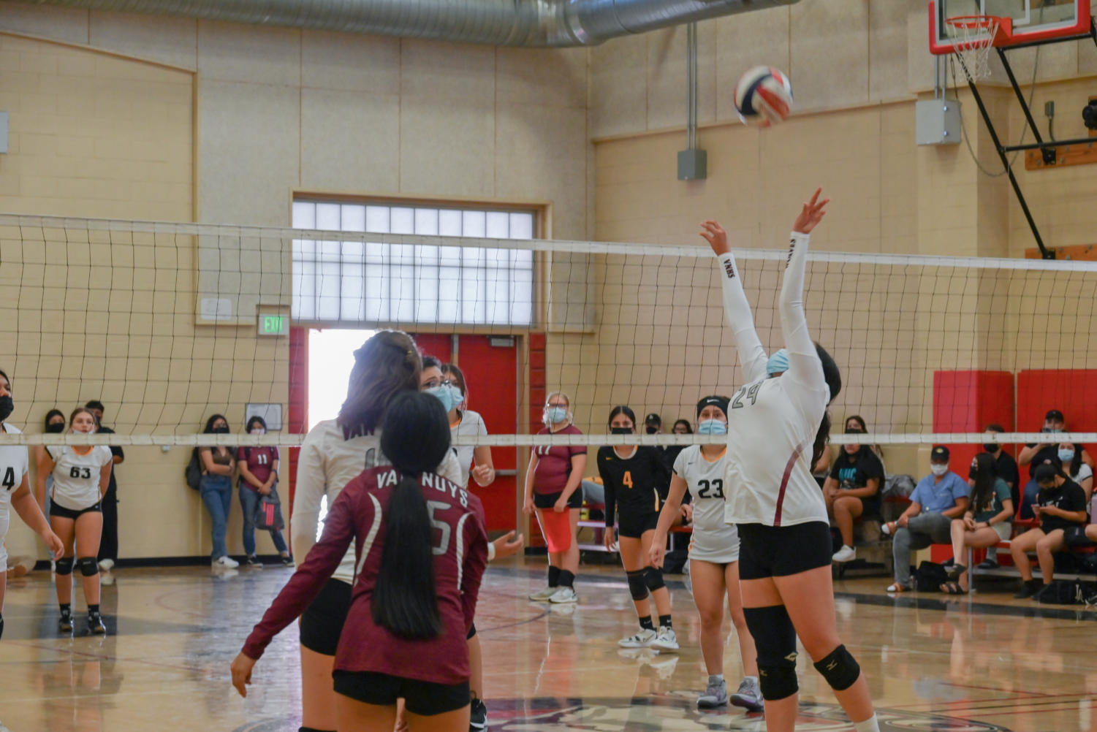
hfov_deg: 21.9
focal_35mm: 93
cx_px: 548
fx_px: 2835
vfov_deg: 14.7
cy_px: 366
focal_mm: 93
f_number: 7.1
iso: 2000
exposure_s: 1/200
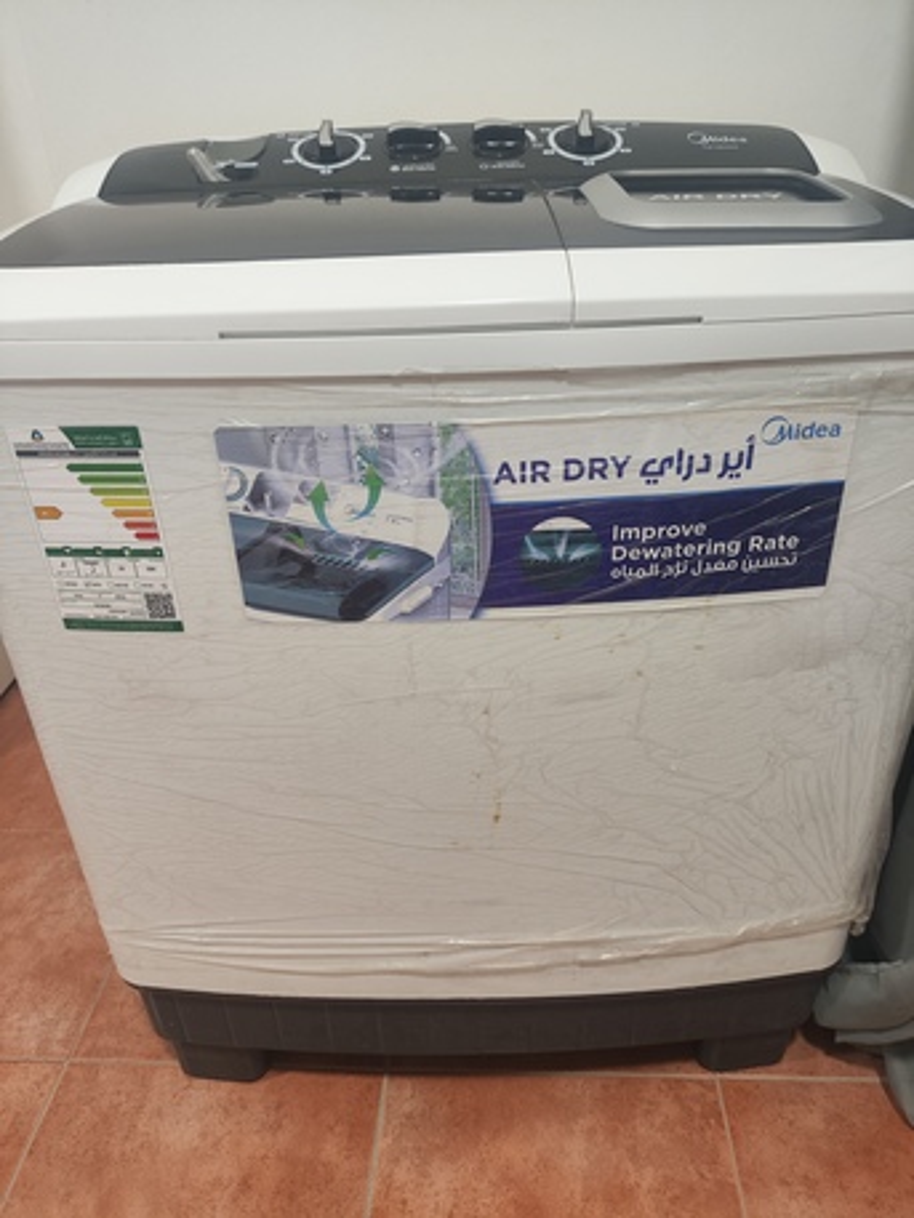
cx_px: 457
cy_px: 609
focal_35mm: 24
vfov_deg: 71.6
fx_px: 845
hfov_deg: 56.8
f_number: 1.8
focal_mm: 4.68
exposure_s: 1/30
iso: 294
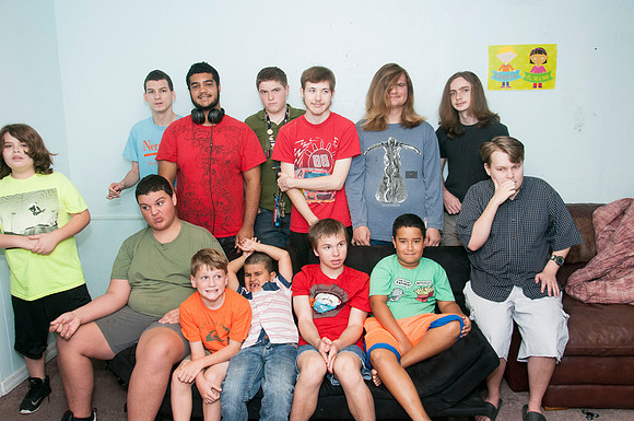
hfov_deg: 67.5
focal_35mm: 27
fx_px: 475
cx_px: 317
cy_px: 210
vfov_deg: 47.8
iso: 400
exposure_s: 1/125
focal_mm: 18
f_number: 5.6
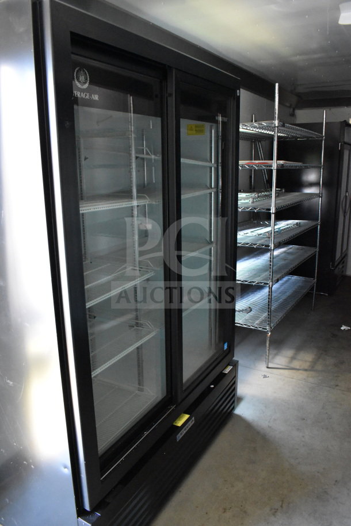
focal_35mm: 27
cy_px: 263
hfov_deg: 47.9
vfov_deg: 67.4
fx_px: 395
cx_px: 176
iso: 6400
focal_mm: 18
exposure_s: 1/100
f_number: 5
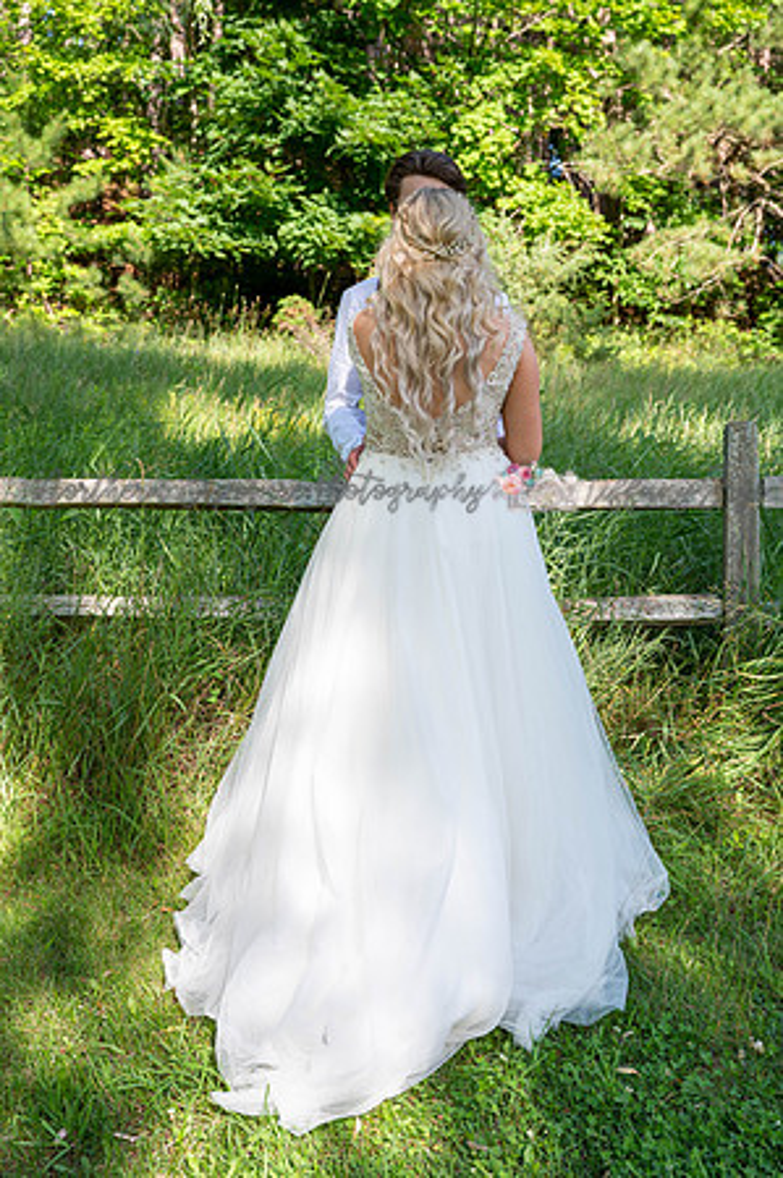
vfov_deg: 46.4
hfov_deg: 31.8
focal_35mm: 42
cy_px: 589
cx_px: 392
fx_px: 1373
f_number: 5.6
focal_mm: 42
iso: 100
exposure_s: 1/250
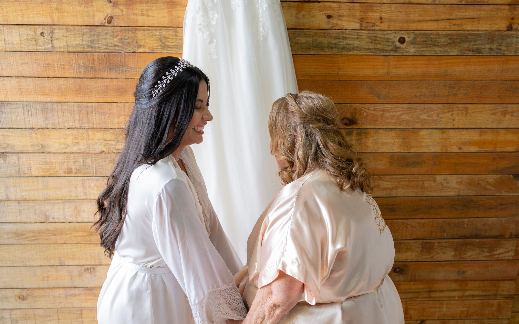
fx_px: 537
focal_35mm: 38
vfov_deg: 33.6
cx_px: 269
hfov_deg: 51.5
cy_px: 166
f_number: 3.5
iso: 1250
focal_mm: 35
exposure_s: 1/250
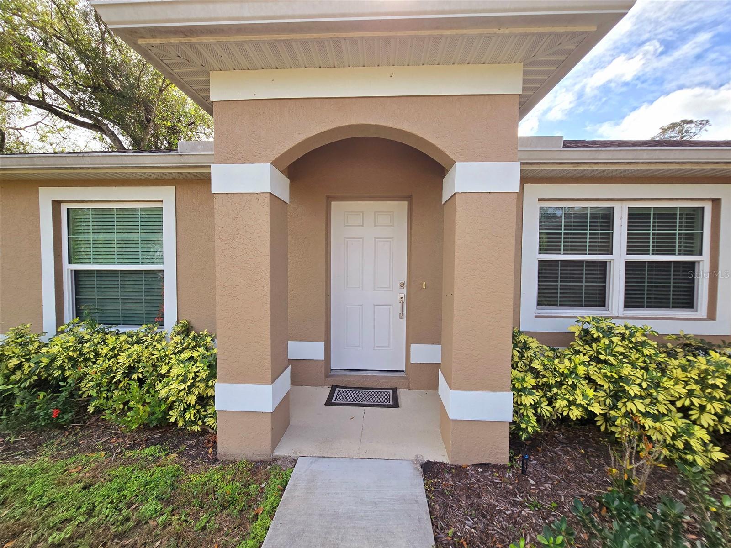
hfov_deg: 106.2
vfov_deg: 89.9
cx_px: 366
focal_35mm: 13
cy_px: 274
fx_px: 275
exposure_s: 1/667
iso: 50
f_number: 2.2
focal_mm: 2.2
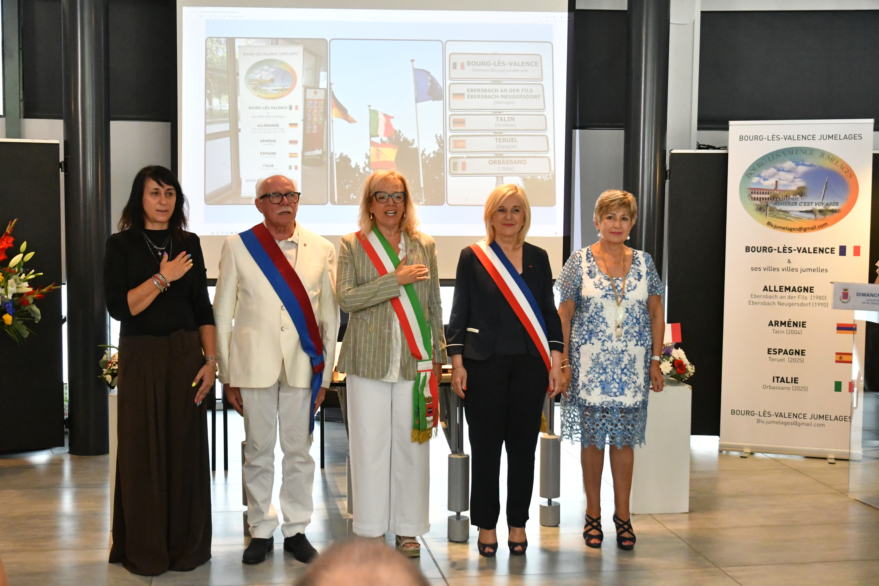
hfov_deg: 41.1
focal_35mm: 48
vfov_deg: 28.1
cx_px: 440
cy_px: 293
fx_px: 1172
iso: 6400
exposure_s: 1/320
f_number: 5.6
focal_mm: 32
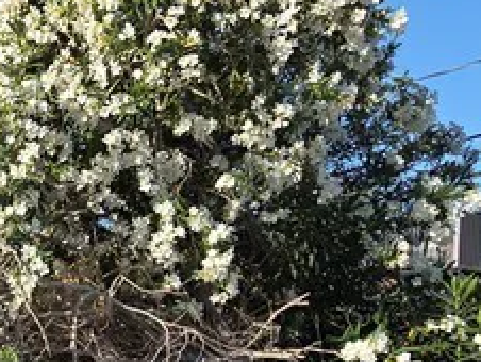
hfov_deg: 17.2
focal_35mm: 104
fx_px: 1447
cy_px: 628
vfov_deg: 13.0
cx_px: -219
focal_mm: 5.4
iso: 80
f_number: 1.8
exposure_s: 1/4098
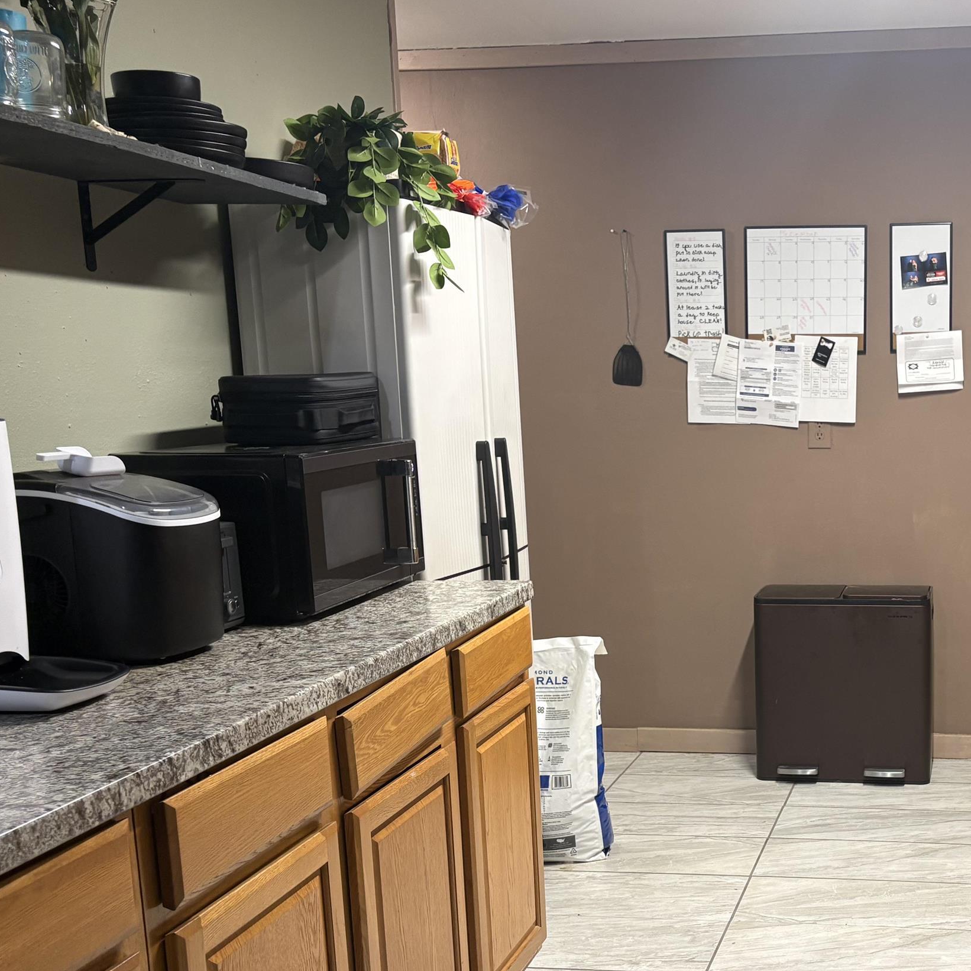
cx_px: 810
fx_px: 1365
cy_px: 630
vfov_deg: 38.8
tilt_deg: -9.4
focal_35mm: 43
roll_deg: +1.3
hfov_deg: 37.4
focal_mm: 5.96
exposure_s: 1/60
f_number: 1.6
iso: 125
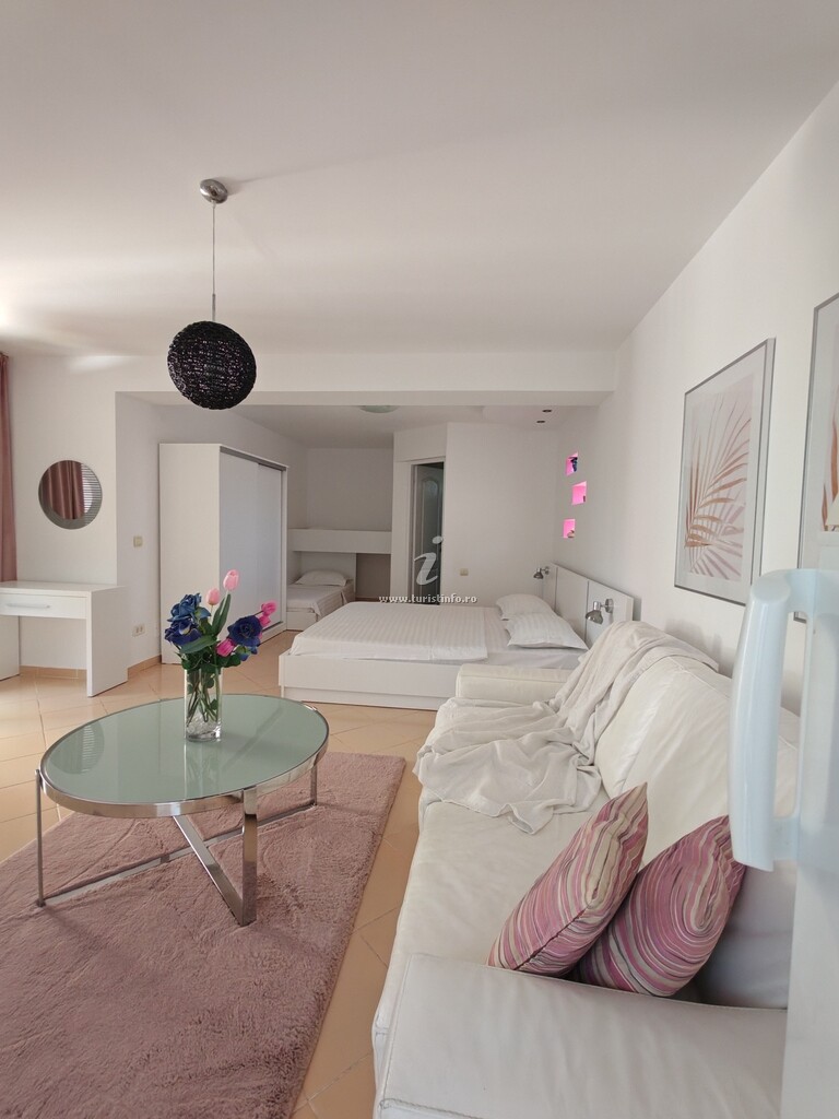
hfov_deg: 78.1
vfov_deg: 94.5
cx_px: 420
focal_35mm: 16
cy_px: 560
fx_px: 517
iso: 320
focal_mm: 1.96
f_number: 2.2
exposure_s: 1/50
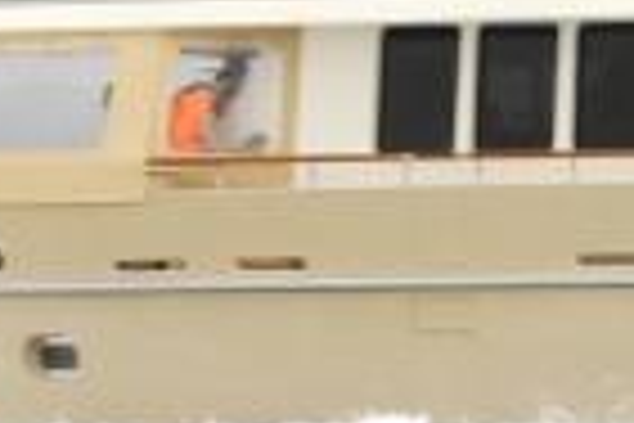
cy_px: -14
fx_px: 15356
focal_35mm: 872
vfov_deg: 1.6
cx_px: 1151
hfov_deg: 2.4
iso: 500
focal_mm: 80
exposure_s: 1/250
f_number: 10
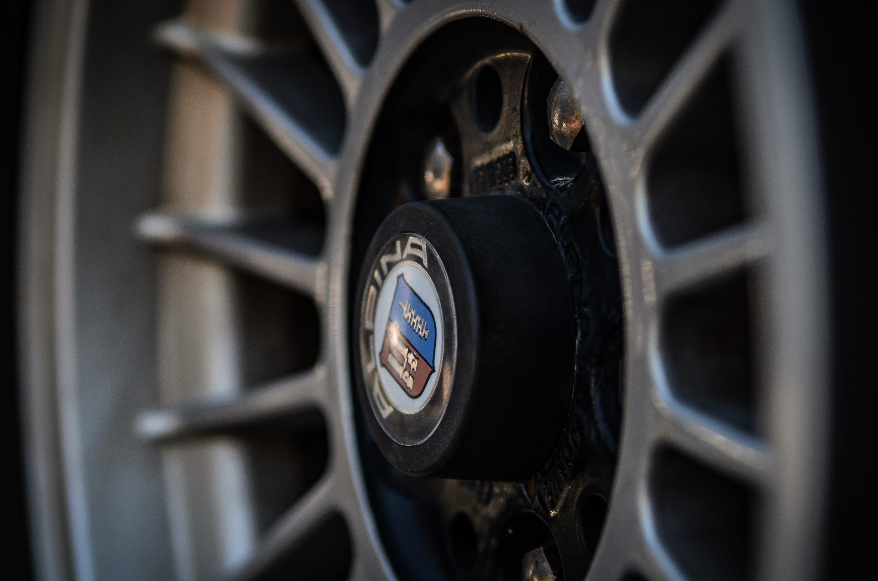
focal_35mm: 108
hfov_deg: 19.0
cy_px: 290
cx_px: 439
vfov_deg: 12.6
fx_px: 2629
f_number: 3.2
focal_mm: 72
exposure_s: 1/640
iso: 100
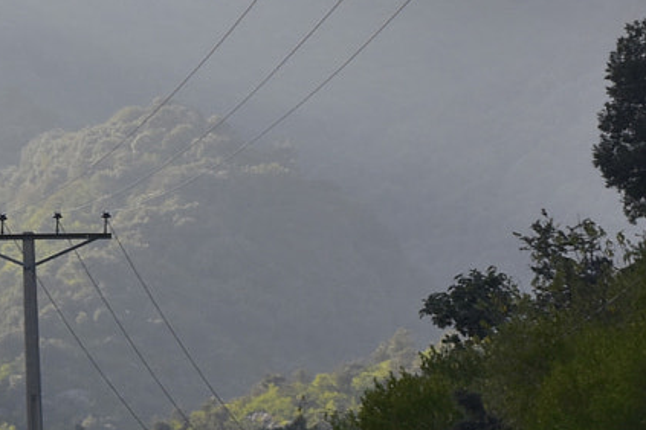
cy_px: 367
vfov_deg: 3.5
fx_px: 7123
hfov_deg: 5.1
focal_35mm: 397
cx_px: -363
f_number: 11
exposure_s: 1/125
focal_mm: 70
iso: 200
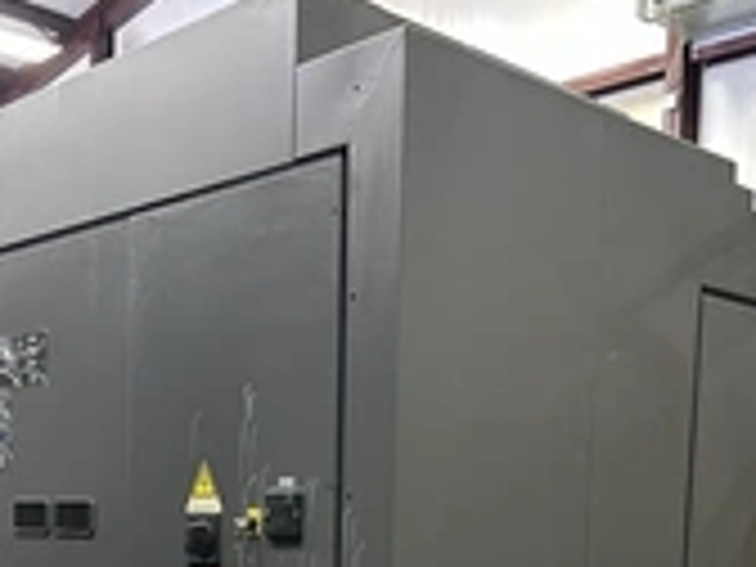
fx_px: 1245
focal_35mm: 57
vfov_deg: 23.8
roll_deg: -1.4
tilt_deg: -4.7
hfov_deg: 33.8
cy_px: 648
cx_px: 346
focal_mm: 6.86
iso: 500
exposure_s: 1/60
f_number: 1.78
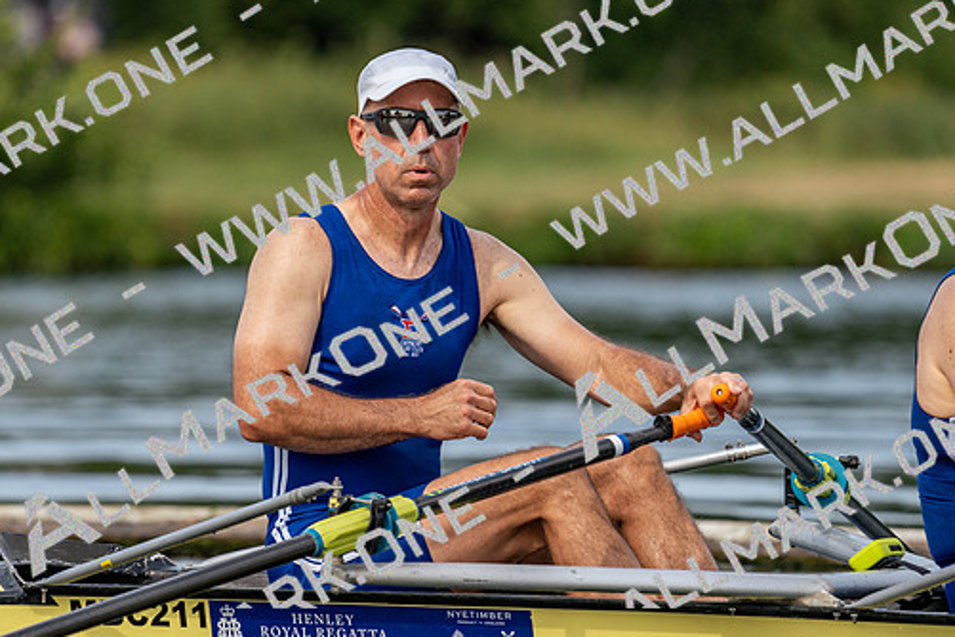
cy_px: 281
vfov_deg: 2.8
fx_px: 13077
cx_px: 412
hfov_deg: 4.2
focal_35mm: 493
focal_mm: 426
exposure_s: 1/1600
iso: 400
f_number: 6.3
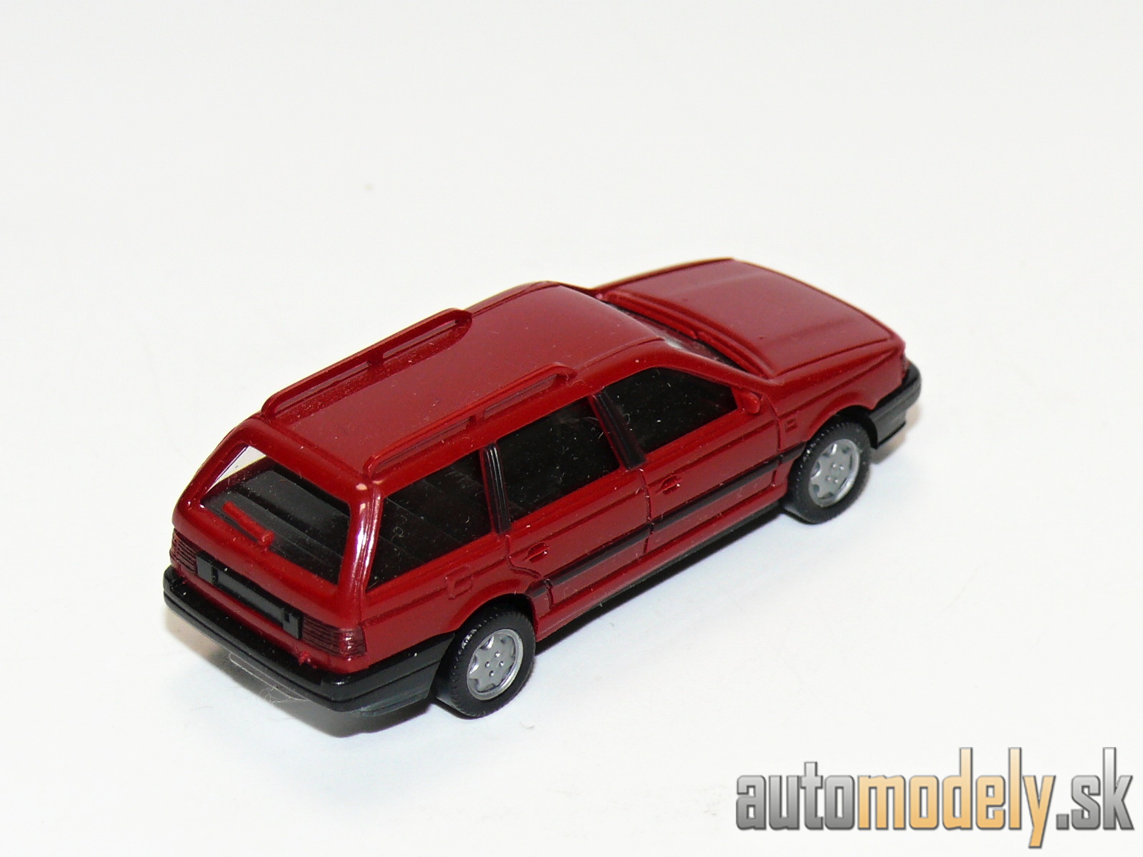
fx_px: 4425
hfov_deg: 14.7
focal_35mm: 134
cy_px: 428
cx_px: 572
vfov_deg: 11.1
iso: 100
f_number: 4
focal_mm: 16
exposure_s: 1/30
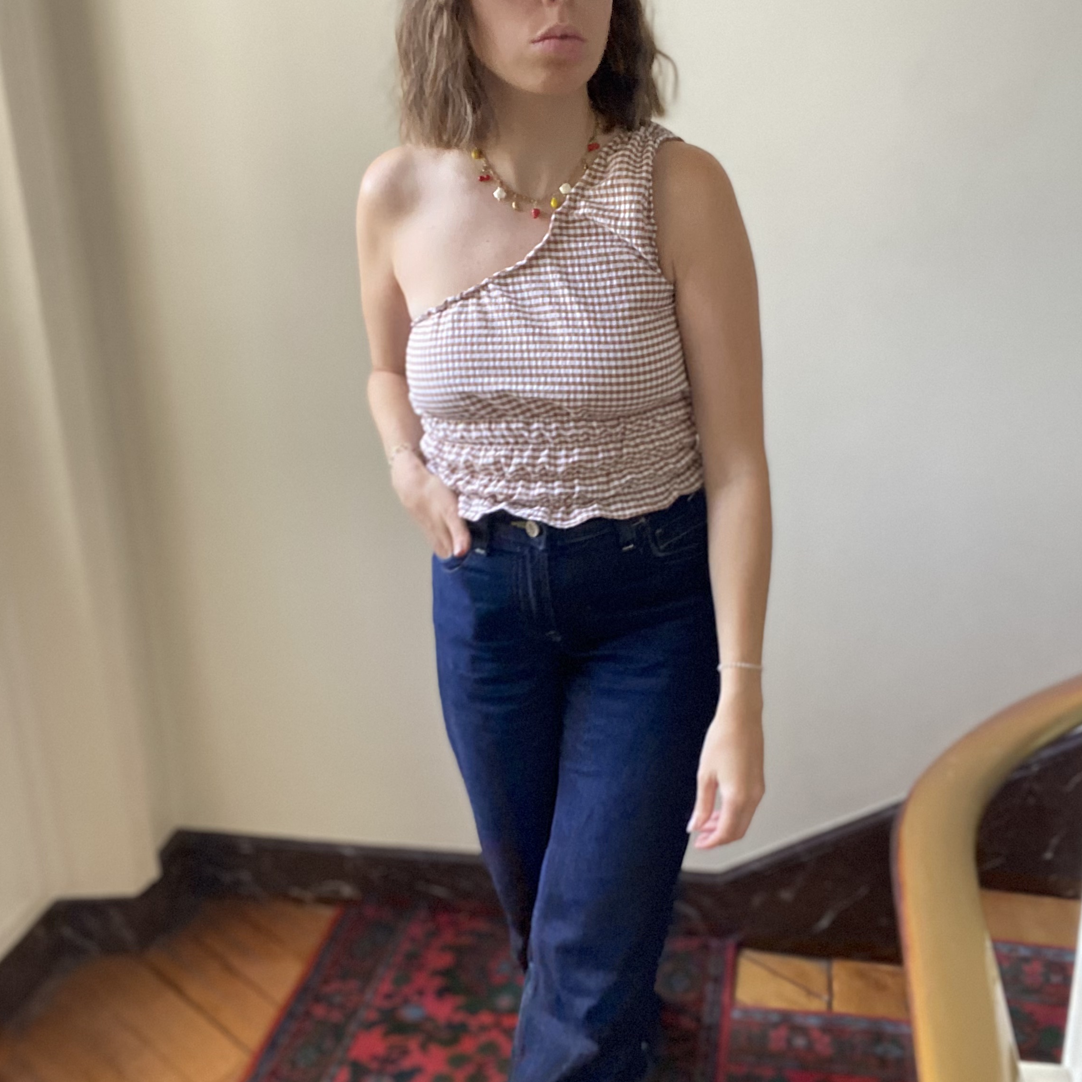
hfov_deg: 46.0
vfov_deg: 46.0
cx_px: 539
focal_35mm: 36
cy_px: 566
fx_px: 1273
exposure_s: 1/60
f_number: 2.2
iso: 250
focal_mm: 2.71
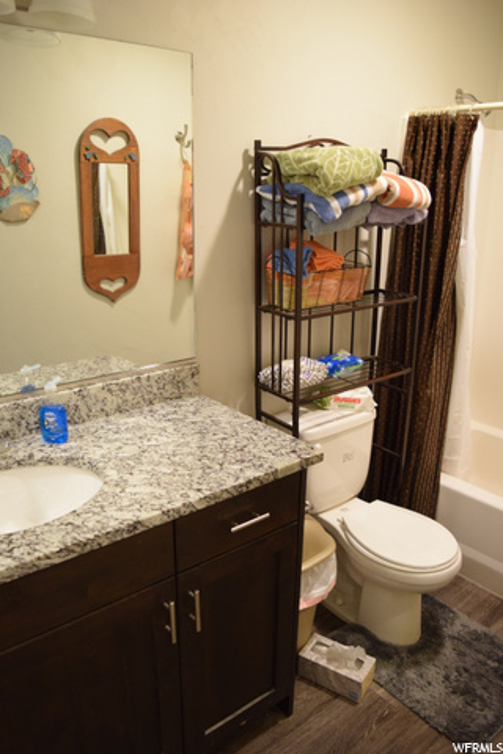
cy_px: 377
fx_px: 566
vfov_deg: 67.4
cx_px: 252
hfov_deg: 47.9
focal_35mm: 27
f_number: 3.5
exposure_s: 1/60
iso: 1600
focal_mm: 18
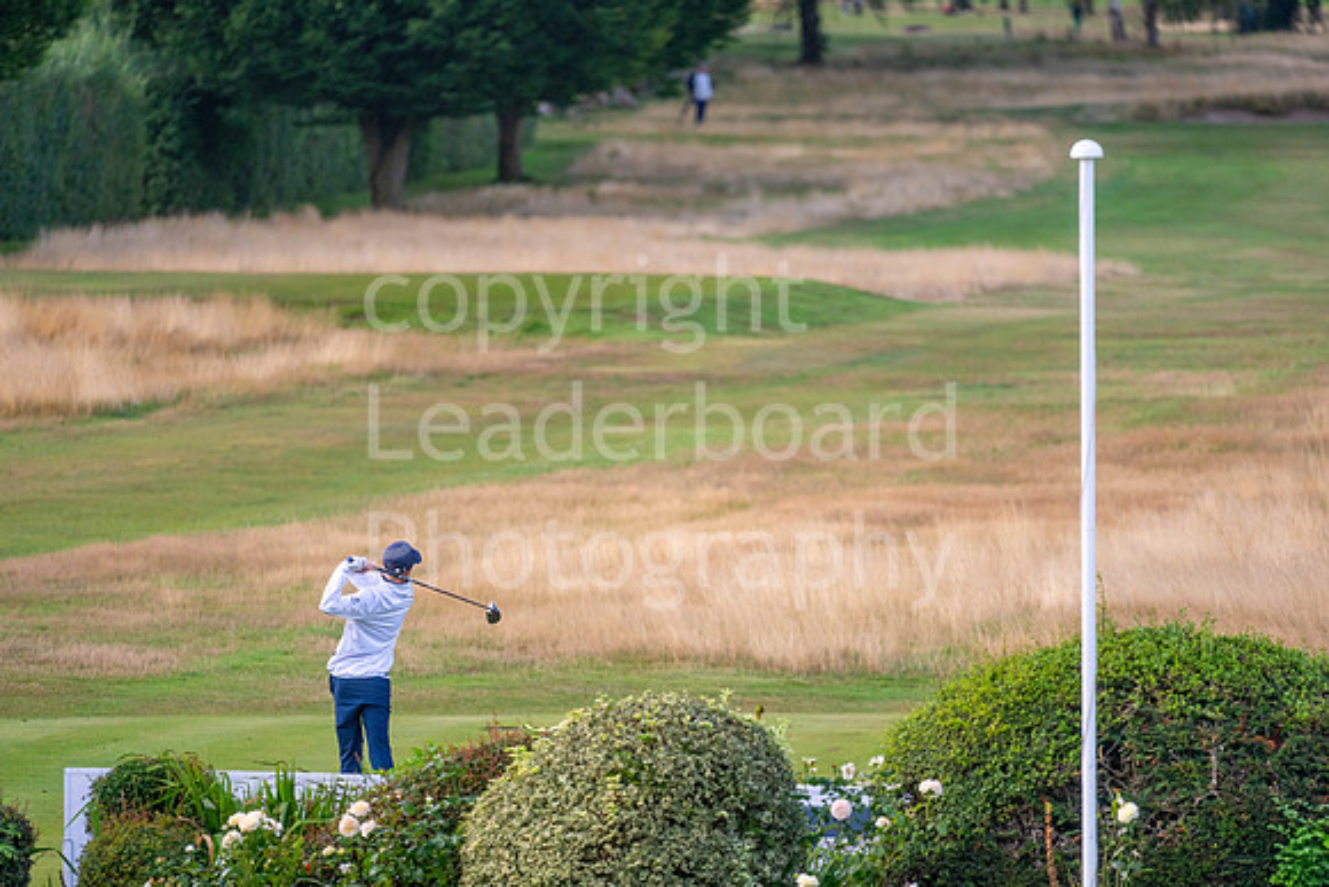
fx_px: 11077
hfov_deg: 6.9
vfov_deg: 4.6
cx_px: 664
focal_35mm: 300
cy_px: 444
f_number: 4
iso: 800
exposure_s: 1/2000
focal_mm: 300
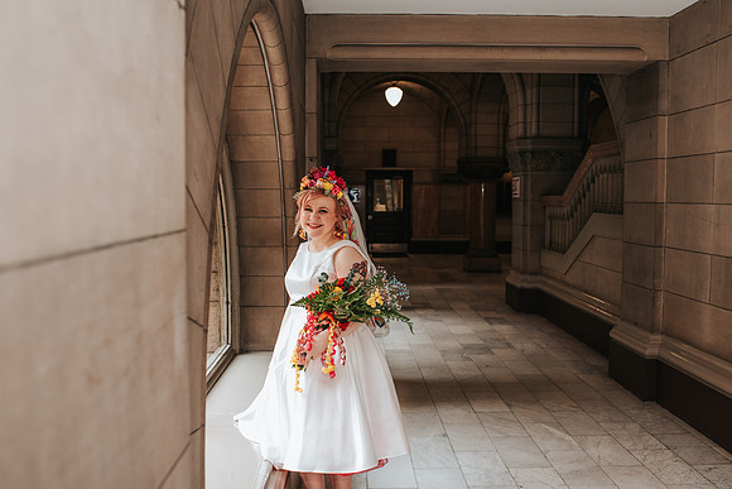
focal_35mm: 35
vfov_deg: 37.5
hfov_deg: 53.9
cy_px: 244
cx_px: 366
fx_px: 720
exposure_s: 1/160
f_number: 4
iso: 1000
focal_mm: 35
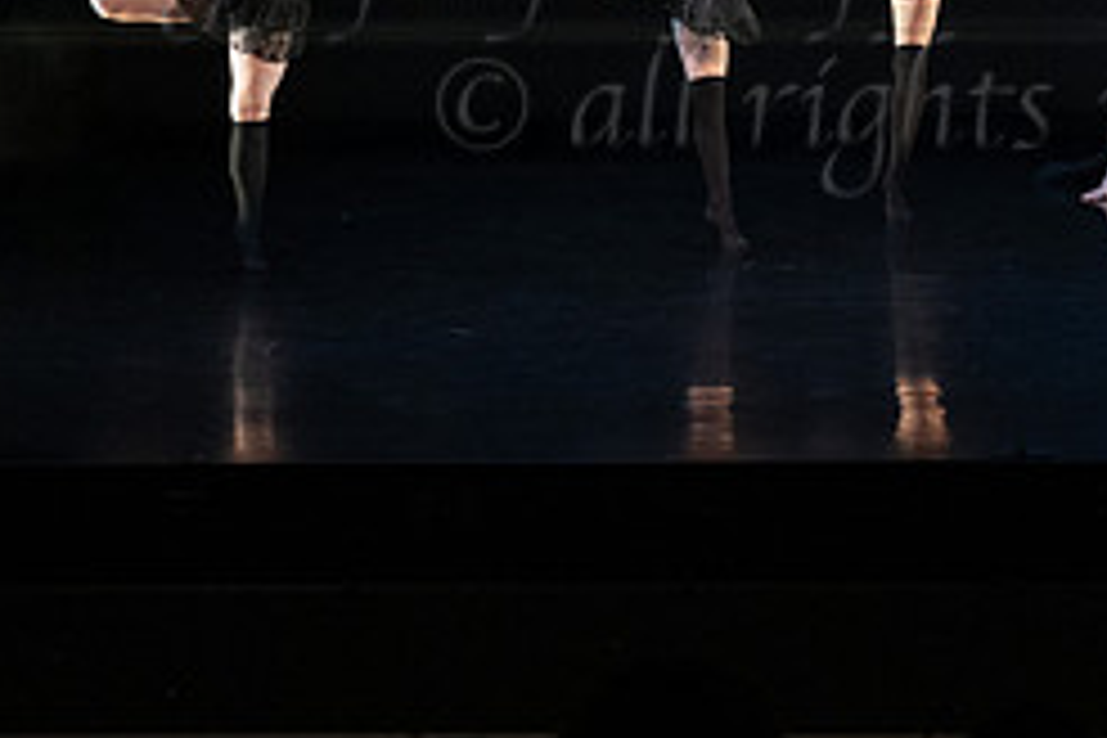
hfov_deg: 14.2
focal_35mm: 144
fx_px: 4428
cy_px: 25
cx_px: 927
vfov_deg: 9.5
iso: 4000
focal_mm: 61
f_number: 3.2
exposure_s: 1/320
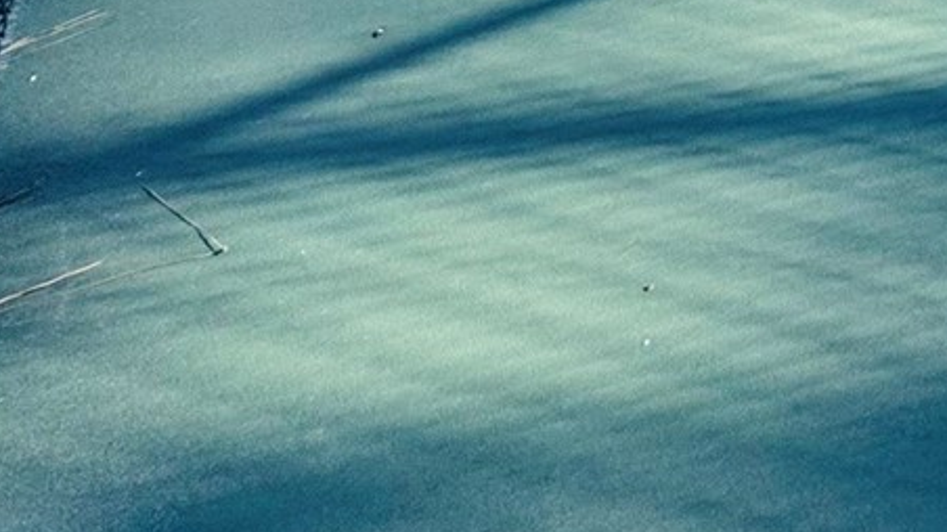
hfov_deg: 24.7
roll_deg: -1.0
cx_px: 1561
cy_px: -616
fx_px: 1356
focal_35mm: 54
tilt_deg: -10.4
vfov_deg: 15.8
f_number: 2.2
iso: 40
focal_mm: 2.22
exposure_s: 1/675
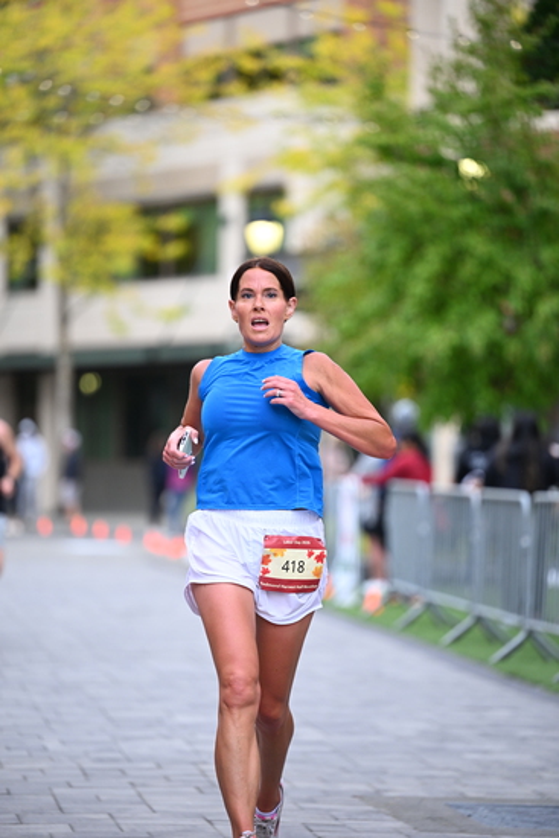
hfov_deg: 8.3
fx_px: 3840
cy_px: 419
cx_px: 280
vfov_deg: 12.4
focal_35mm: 165
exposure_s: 1/1600
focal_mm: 165
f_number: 2.8
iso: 1000
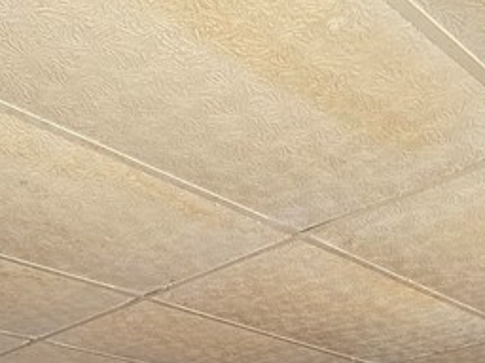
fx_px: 729
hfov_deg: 36.7
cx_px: 205
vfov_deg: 20.0
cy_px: 660
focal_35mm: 52
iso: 200
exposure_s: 1/60
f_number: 1.9
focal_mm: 2.2
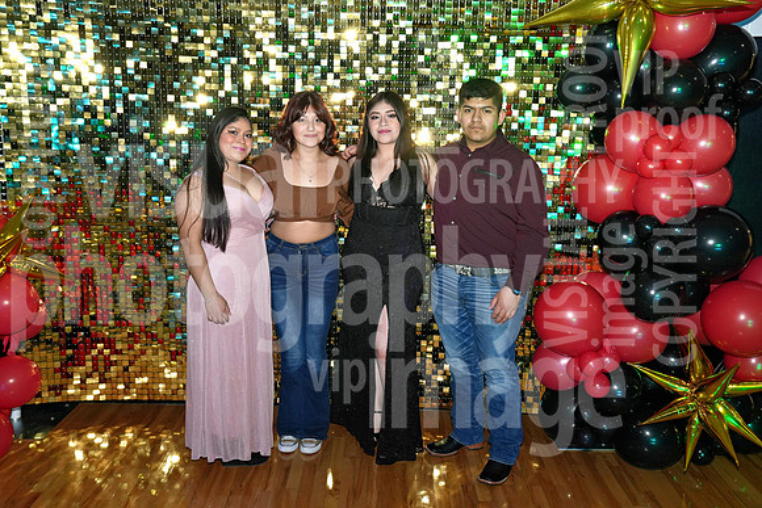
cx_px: 381
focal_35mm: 36
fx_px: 762
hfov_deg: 53.1
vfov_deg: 36.9
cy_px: 254
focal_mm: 36
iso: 1250
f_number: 3.5
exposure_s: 1/40
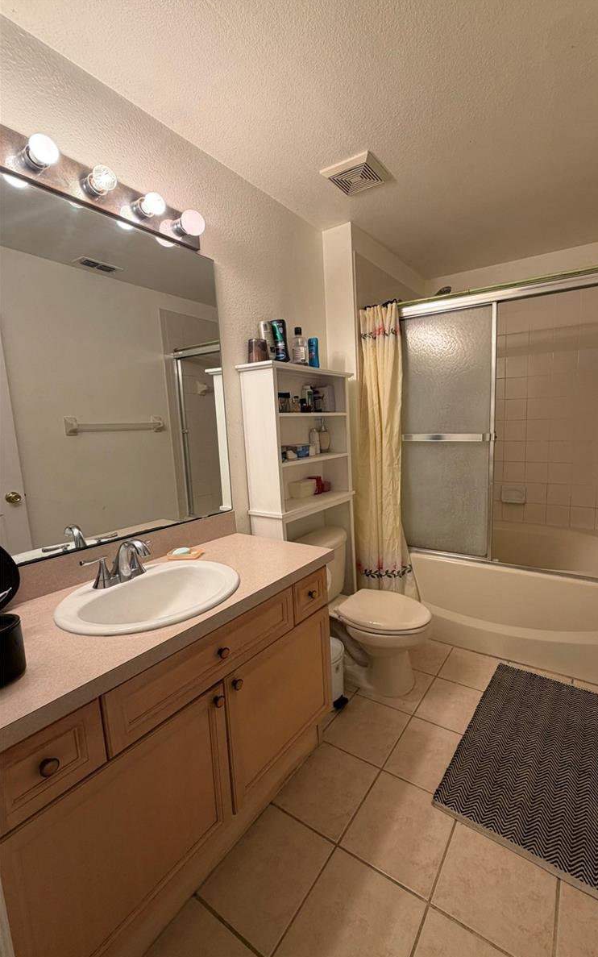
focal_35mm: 15
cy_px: 479
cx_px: 362
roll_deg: +1.6
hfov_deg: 73.9
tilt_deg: -8.4
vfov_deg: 101.5
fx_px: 391
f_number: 2.2
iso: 80
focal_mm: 2.22
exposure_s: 1/120
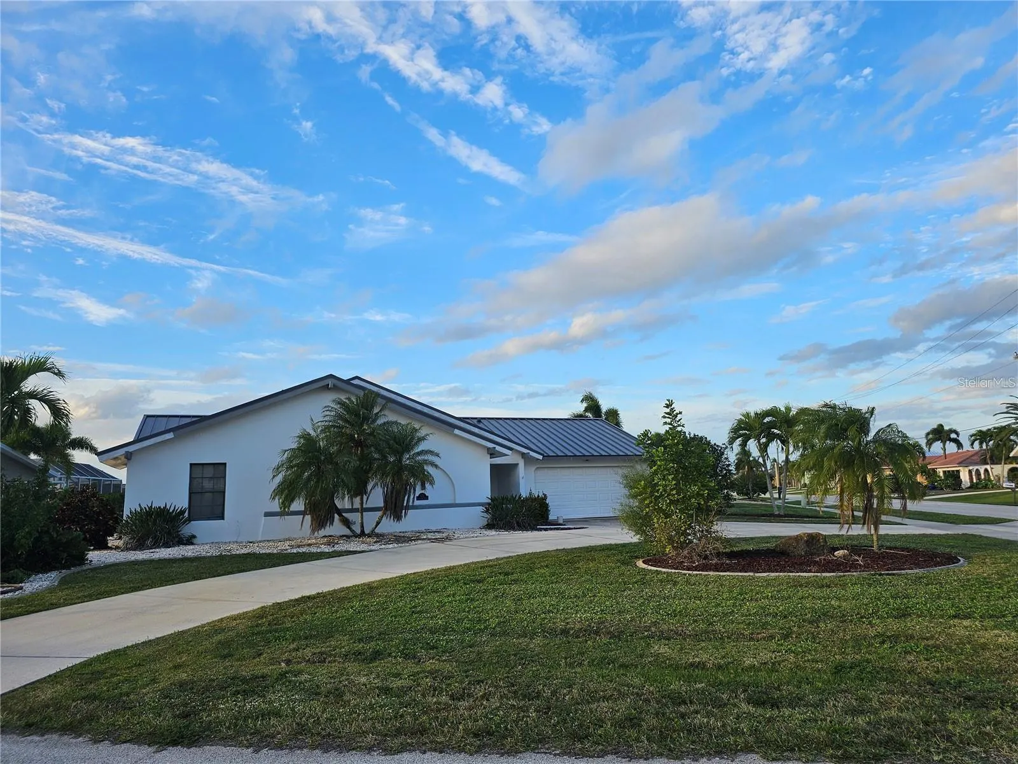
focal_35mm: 23
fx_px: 676
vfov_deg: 58.9
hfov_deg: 73.9
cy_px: 382
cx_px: 509
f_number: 1.7
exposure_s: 1/267
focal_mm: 6.3
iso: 10
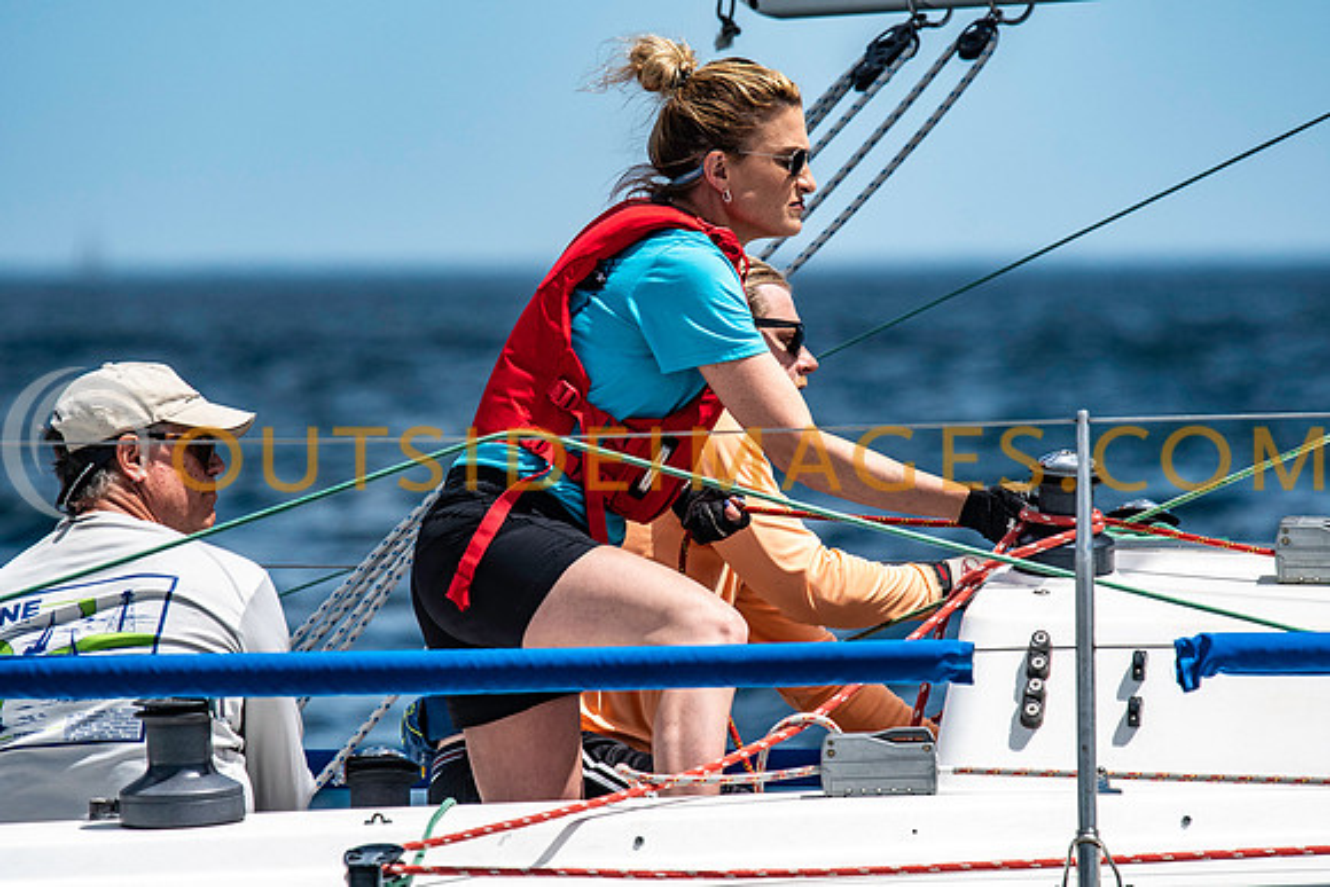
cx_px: 665
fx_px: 16628
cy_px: 444
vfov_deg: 3.1
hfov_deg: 4.6
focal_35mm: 450
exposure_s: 1/4000
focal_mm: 300
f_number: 5.6
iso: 320
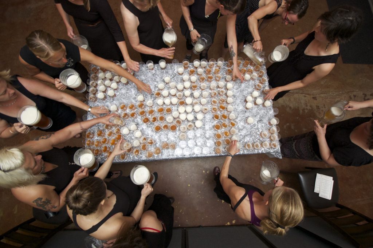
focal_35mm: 15
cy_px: 124
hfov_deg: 100.4
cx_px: 186
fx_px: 155
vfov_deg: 77.2
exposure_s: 1/60
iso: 800
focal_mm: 10
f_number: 3.5
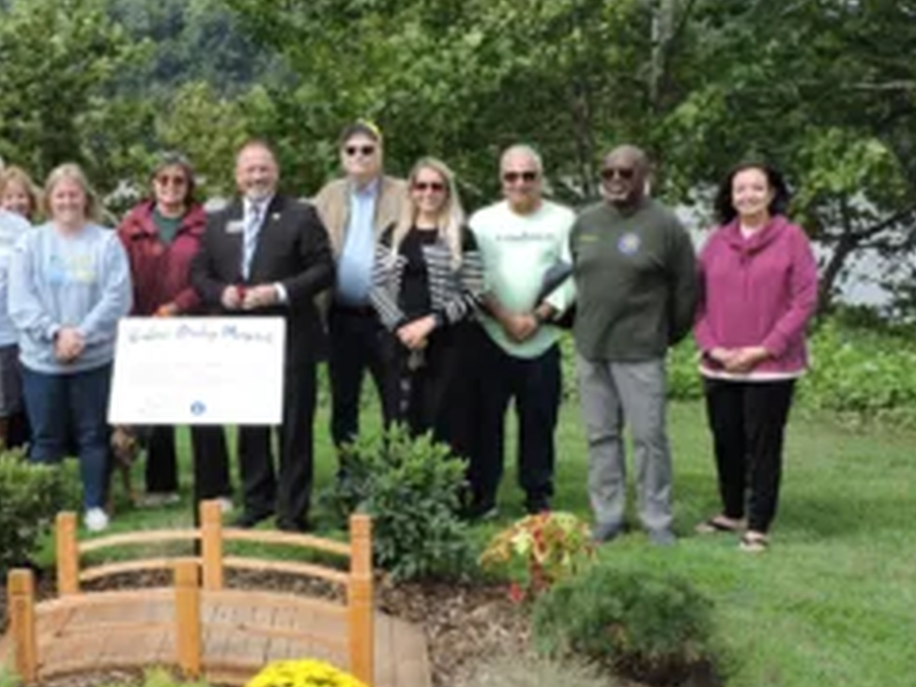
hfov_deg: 34.3
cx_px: 237
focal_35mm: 55
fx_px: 1455
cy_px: 340
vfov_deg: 26.6
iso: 100
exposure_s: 1/640
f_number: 3.2
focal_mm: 5.9
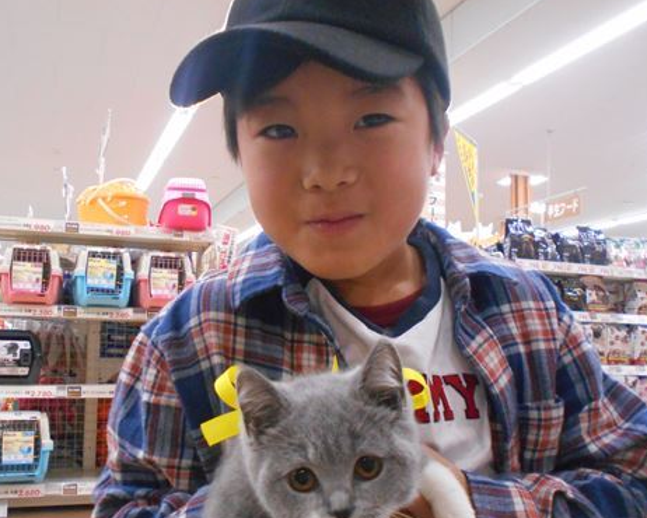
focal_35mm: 38
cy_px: 302
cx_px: 281
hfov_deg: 47.8
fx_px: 728
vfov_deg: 39.1
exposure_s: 1/100
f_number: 3.4
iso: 800
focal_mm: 5.1
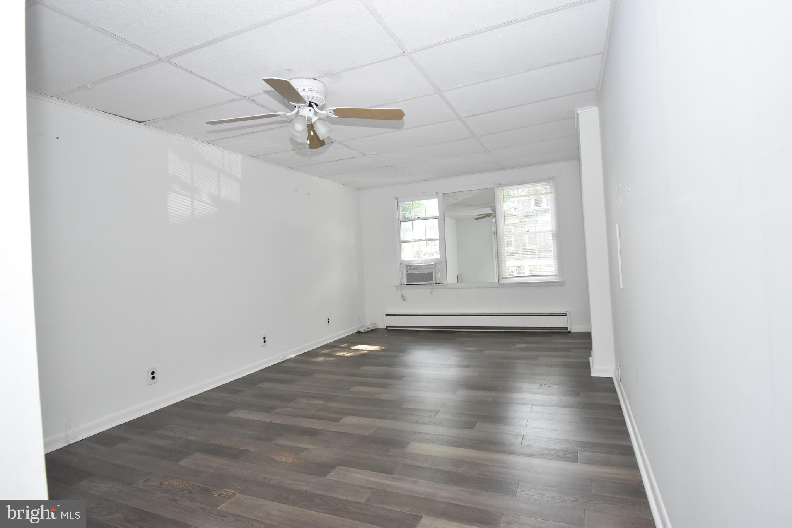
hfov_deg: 90.0
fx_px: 396
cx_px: 396
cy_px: 264
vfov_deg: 67.4
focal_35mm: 18
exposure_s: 1/125
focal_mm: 12
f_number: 4.8
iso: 1250
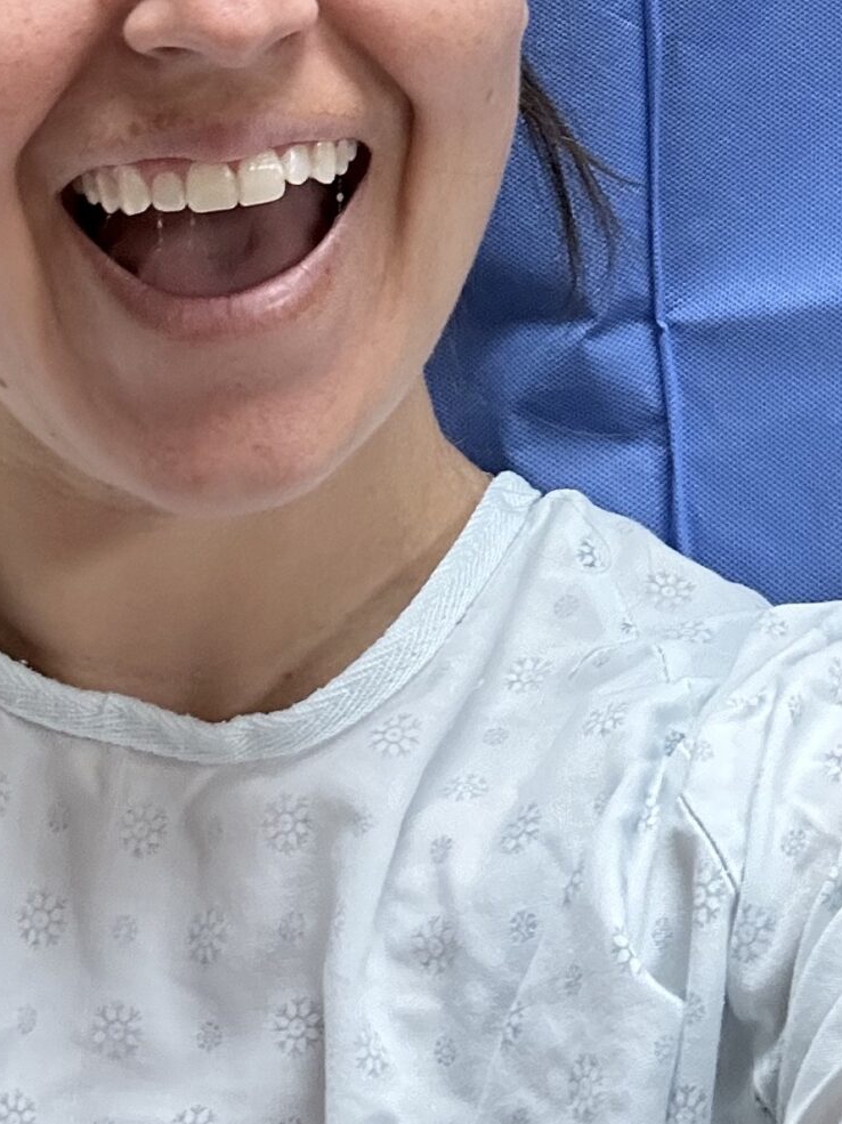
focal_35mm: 78
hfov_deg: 18.6
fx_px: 2531
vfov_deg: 22.7
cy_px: -274
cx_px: 738
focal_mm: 2.69
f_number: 1.9
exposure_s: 1/60
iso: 125
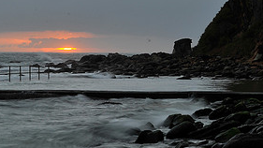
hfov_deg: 14.2
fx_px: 1053
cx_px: 102
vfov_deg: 8.0
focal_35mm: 151
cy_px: 108
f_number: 11
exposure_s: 1/4
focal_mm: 70
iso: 400
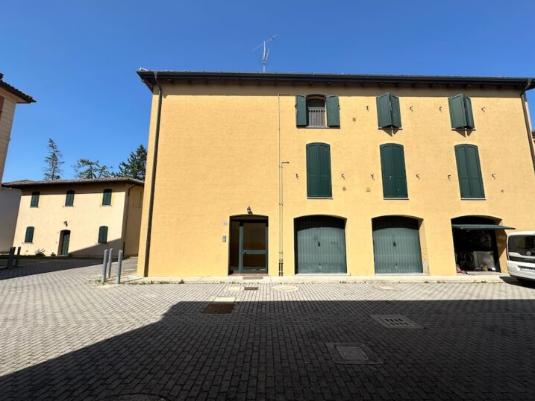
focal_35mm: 15
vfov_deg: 81.8
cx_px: 268
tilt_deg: +8.5
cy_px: 200
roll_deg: -0.7
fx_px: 232
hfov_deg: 98.2
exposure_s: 1/2747
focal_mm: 2.22
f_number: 2.2
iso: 50
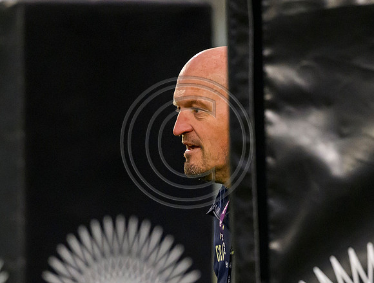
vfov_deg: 1.3
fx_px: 12432
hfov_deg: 1.7
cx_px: 143
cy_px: 250
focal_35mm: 1147
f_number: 3.2
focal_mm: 400
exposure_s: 1/1250
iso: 5000
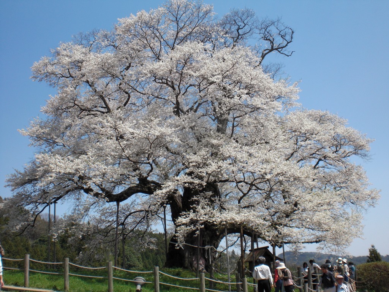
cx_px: 194
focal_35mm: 38
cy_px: 146
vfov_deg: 37.7
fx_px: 427
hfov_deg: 49.0
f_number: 5.6
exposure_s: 1/320
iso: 64
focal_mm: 6.3
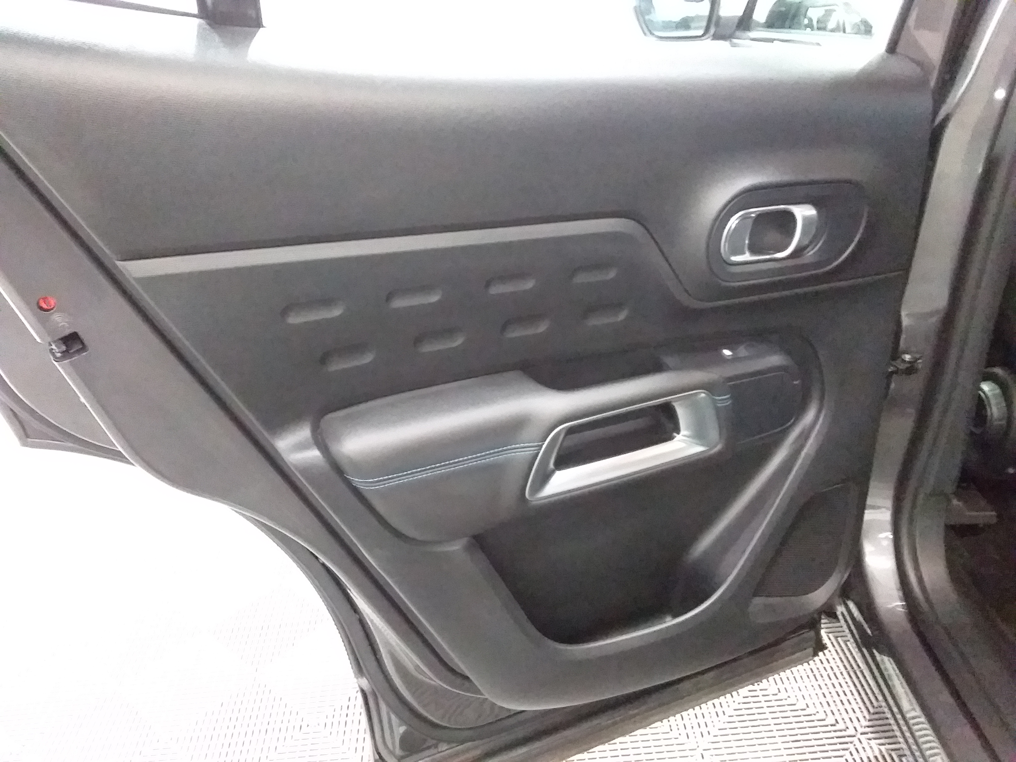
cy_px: 381
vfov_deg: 49.7
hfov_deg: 63.4
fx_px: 822
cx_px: 508
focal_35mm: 28
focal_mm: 2.91
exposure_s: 1/17
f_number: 1.9
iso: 1000
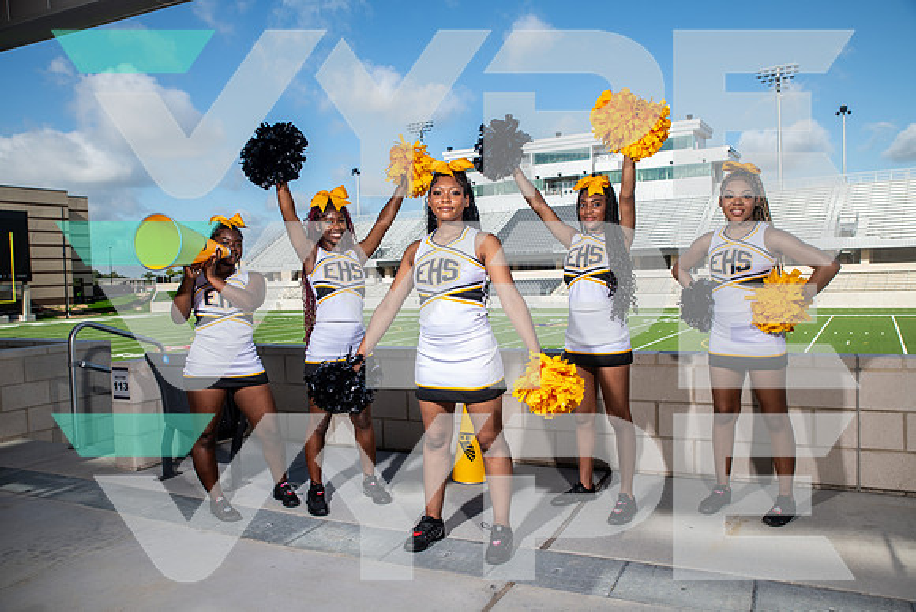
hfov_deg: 61.9
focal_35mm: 30
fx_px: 763
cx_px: 458
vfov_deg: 43.6
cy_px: 306
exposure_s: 1/320
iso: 100
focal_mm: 30
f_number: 7.1
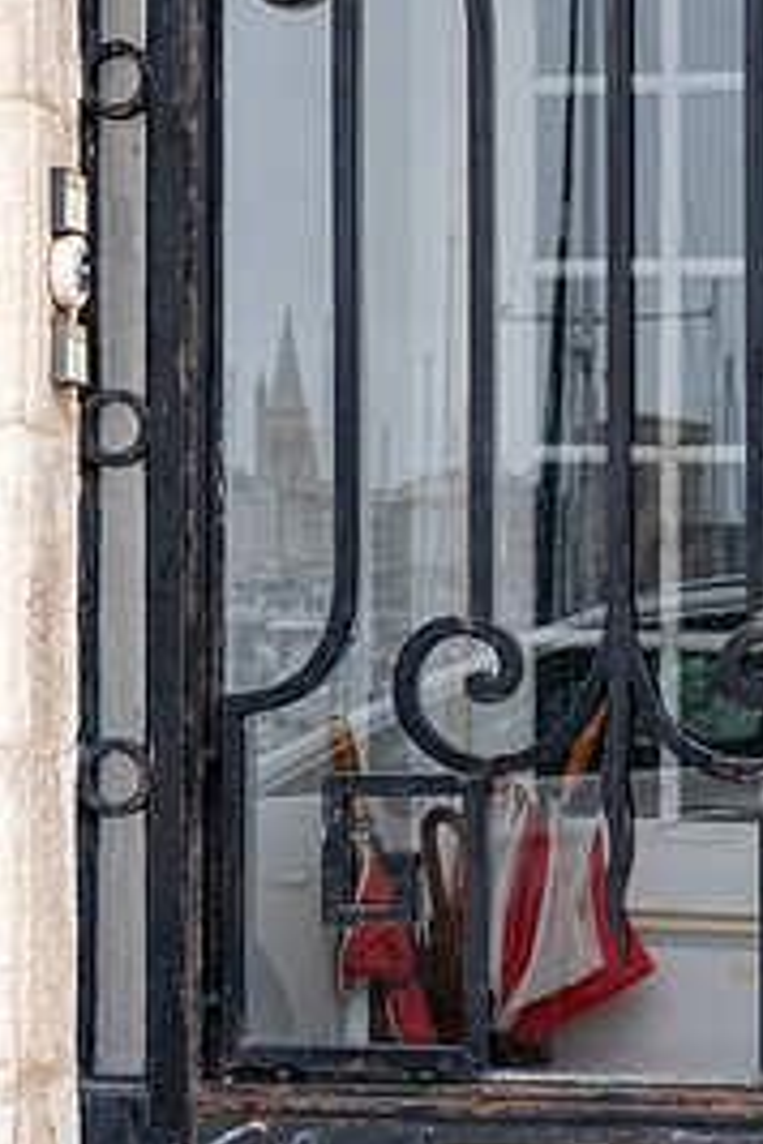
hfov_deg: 15.0
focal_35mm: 91
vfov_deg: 22.4
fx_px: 2893
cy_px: 514
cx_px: 566
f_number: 4.5
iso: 800
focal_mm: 35.8
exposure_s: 1/200
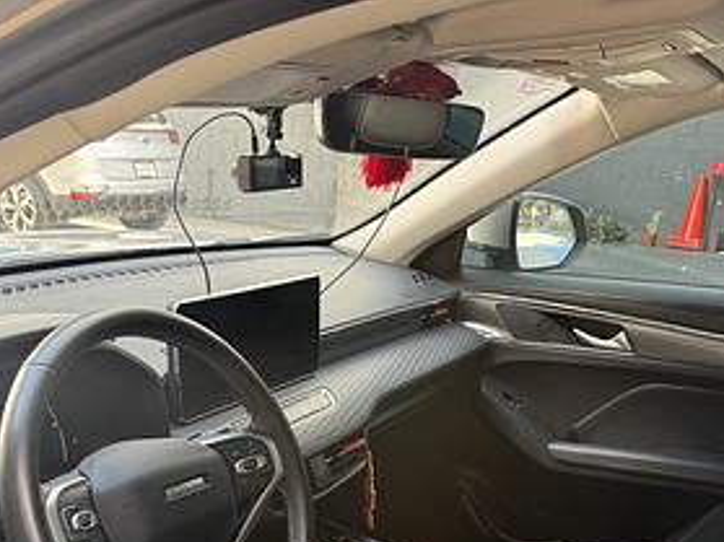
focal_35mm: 43
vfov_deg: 32.0
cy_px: 484
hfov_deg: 43.9
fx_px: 899
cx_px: 376
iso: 200
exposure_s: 1/121
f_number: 1.78
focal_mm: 6.76
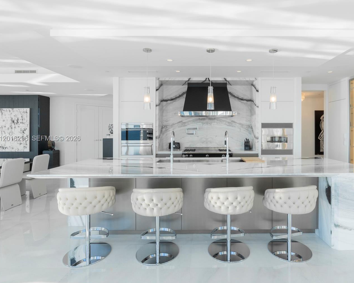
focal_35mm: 20
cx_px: 217
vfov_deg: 69.2
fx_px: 205
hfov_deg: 80.3
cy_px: 139
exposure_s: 1/40
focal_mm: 11
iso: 250
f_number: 10
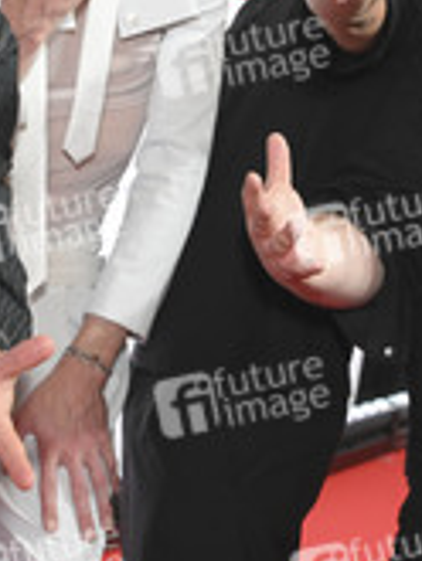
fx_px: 1493
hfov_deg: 16.0
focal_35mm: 92
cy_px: 143
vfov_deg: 21.1
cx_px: 288
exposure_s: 1/200
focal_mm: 35
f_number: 4
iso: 1250
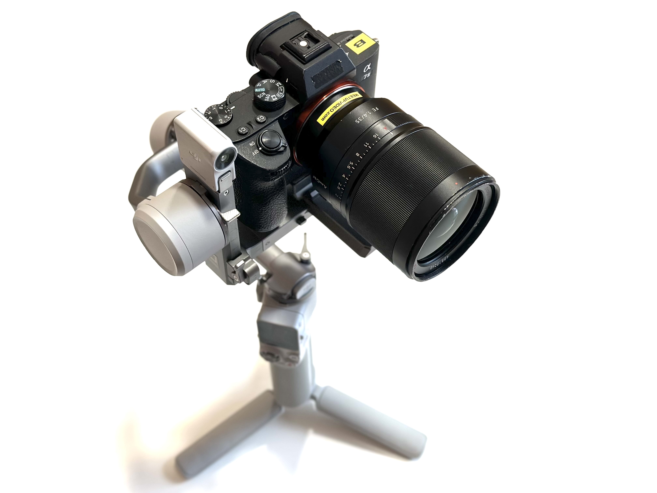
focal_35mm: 48
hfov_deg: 39.7
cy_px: 246
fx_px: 911
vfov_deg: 30.3
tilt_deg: -55.7
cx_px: 328
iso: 80
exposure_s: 1/50
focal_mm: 6.86
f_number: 1.78
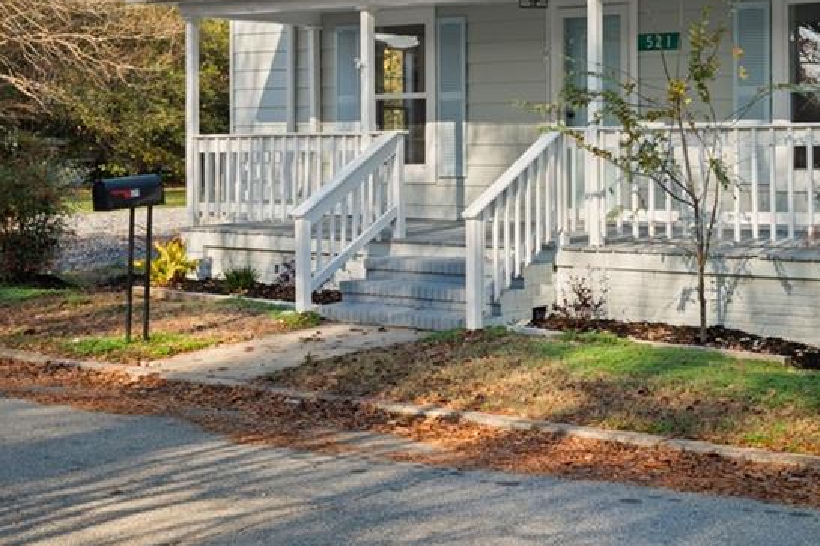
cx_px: 697
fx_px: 1433
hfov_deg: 30.8
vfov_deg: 21.3
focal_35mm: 63
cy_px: 110
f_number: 13
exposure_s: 1/50
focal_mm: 33.5
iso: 400
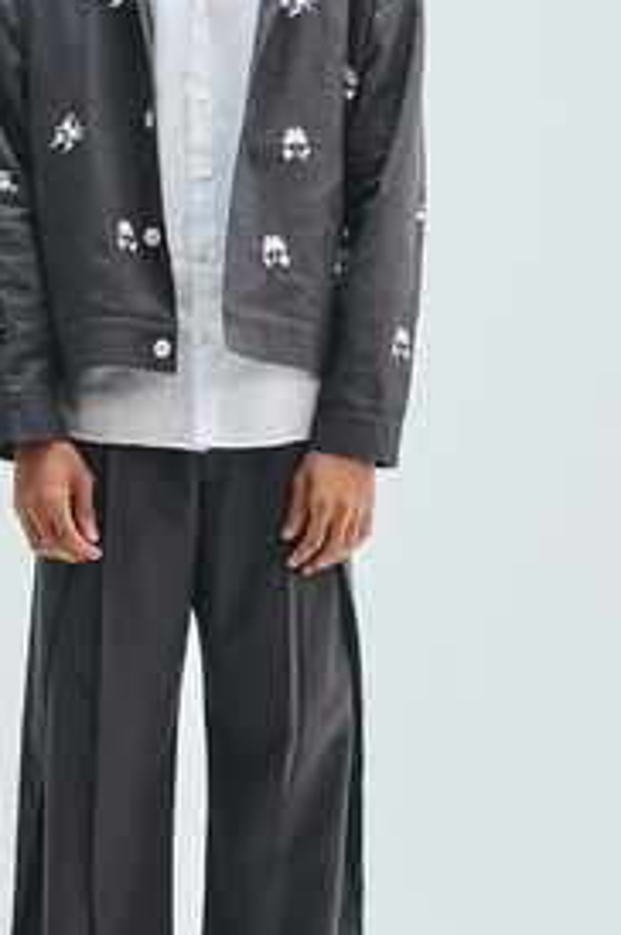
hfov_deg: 11.5
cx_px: 208
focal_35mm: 119
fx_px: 3087
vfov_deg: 17.2
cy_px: 421
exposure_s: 1/125
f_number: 8
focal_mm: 62
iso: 400
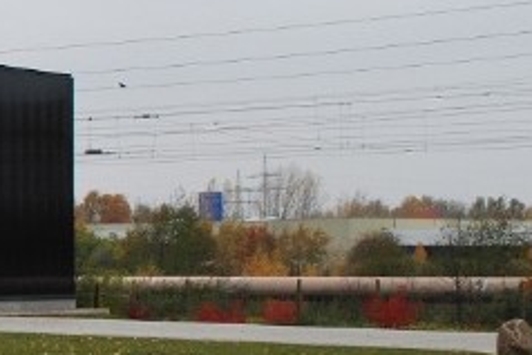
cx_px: -478
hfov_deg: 13.8
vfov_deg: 10.6
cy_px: 244
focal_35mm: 129
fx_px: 1907
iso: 200
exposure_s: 1/125
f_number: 5.6
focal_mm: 20
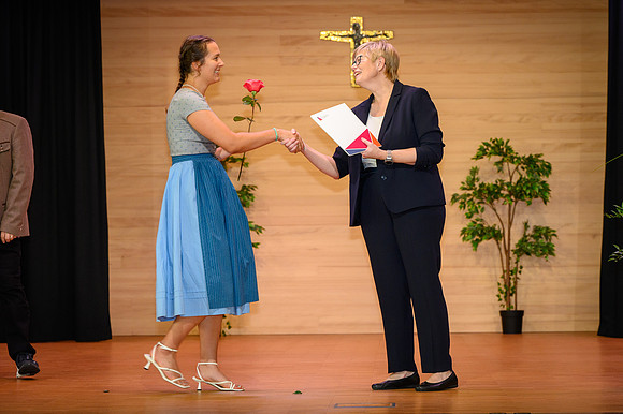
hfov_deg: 16.6
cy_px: 189
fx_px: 2134
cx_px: 348
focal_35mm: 123
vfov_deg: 11.1
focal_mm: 105
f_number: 5
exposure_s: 1/200
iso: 2000
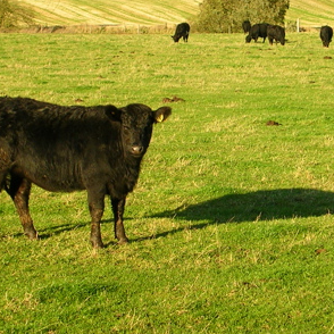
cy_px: 159
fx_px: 1594
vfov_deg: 12.0
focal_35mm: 146
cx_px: 235
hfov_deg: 11.9
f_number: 3.9
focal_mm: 11.5
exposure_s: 1/265
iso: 50
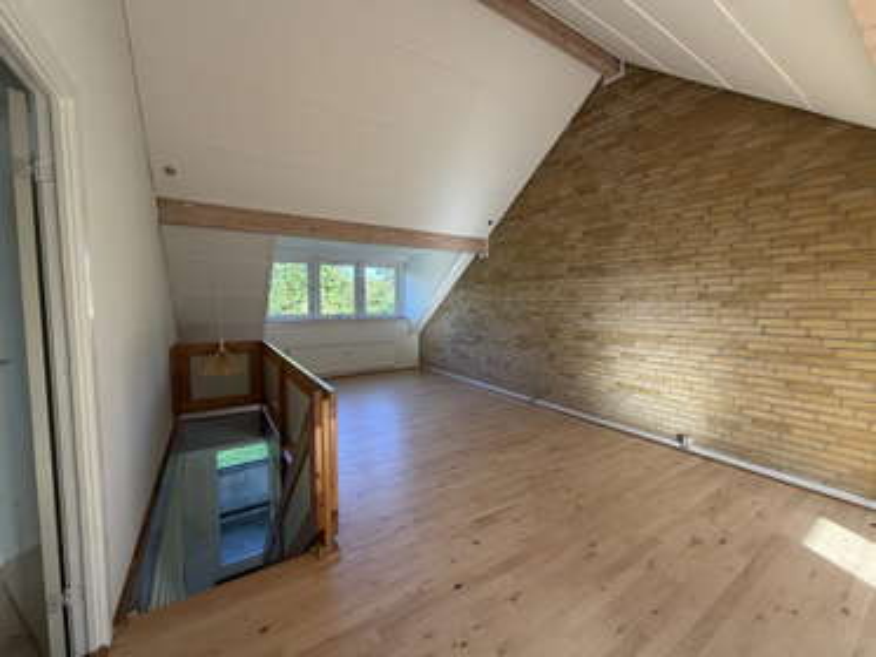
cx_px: 438
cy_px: 328
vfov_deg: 85.7
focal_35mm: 14
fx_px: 354
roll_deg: +0.0
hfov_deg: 102.0
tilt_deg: -4.6
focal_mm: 2.22
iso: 125
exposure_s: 1/121
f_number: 2.2
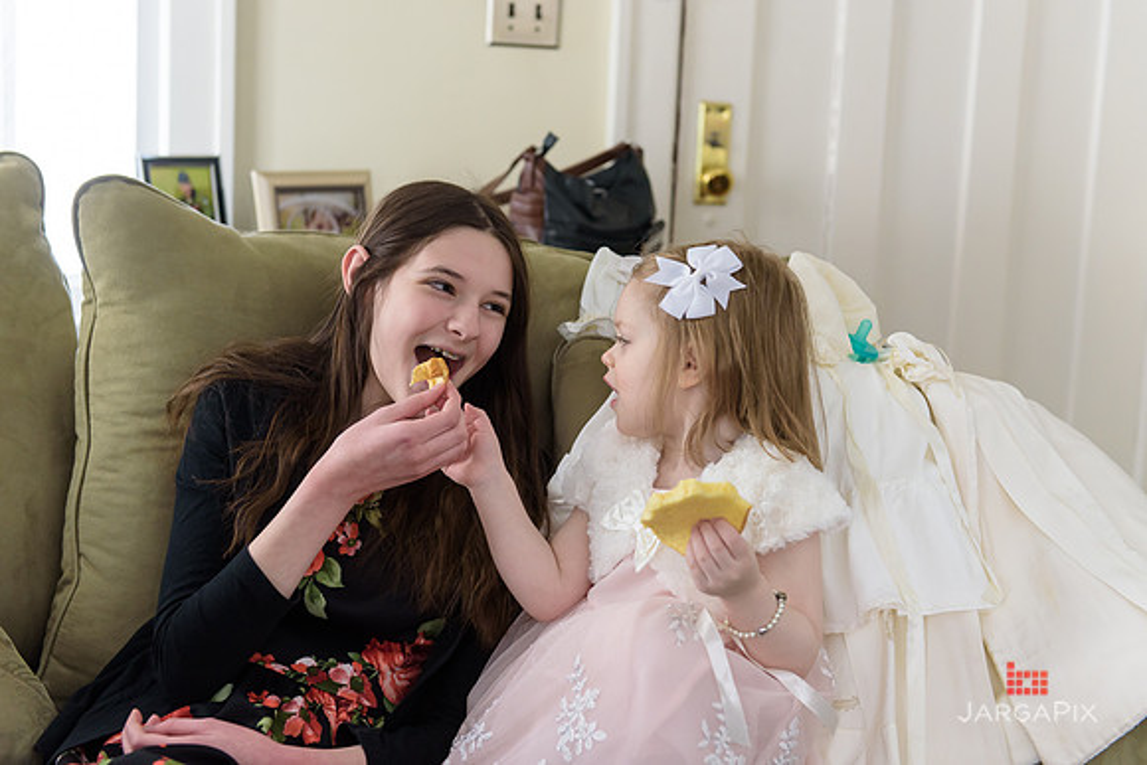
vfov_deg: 24.2
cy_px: 382
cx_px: 574
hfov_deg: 35.6
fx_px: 1785
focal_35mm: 56
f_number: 3.2
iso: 1600
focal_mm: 56
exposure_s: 1/125
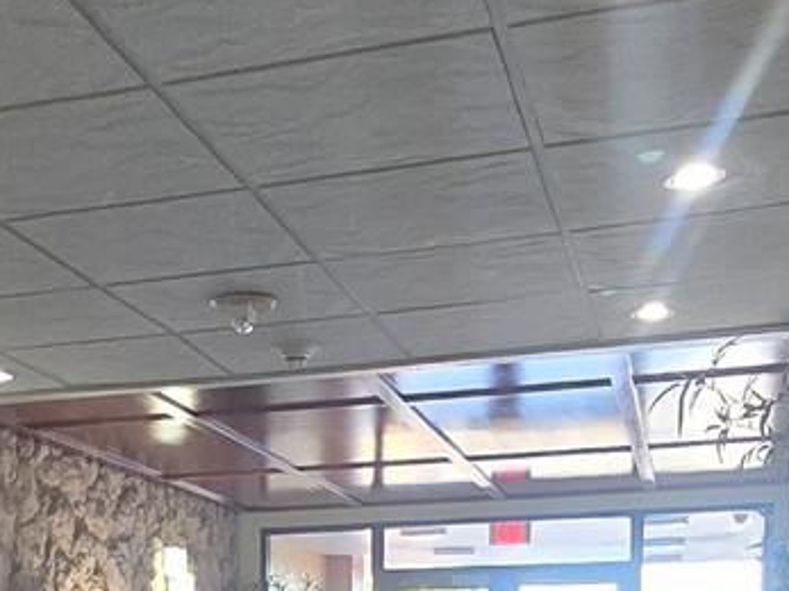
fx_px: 1367
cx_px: 198
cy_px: 900
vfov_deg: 20.6
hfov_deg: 31.6
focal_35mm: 60
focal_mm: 2.2
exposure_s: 1/60
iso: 400
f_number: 2.2
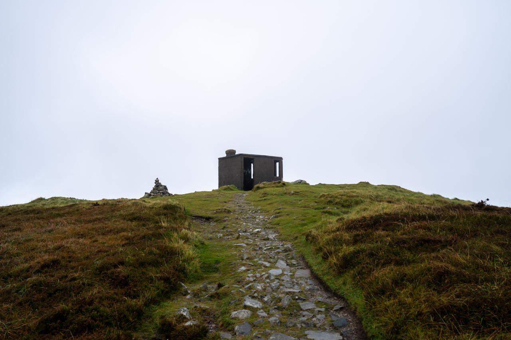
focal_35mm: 30
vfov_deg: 43.6
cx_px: 256
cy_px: 170
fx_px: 426
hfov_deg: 62.0
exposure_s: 1/320
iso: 125
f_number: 3.2
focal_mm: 20
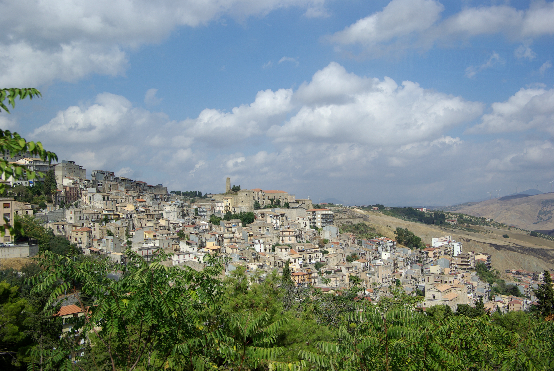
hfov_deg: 49.5
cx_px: 277
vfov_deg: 34.3
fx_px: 601
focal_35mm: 39
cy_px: 186
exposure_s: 1/350
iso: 100
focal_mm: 26
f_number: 6.7
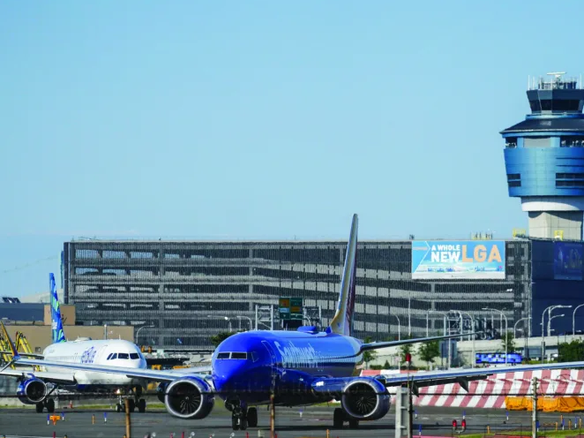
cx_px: 317
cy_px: 218
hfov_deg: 9.1
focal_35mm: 218
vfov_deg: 6.8
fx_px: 3677
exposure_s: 1/32000
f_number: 2.8
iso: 1250
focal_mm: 200
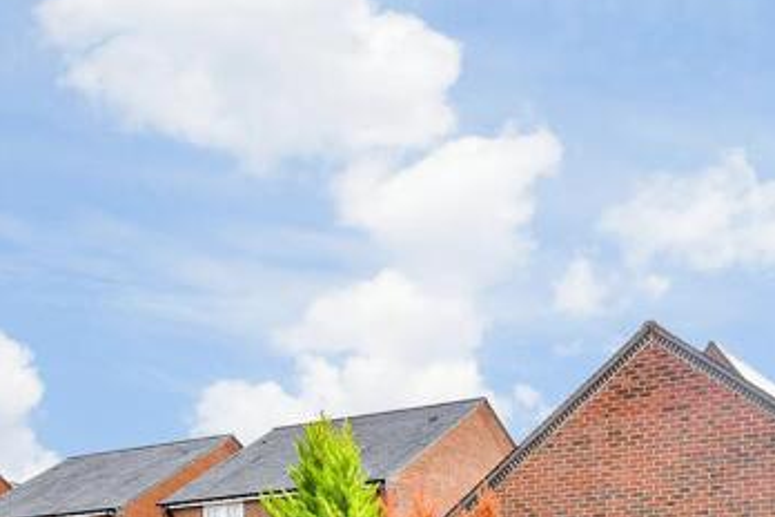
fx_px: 1076
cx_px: 708
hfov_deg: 36.9
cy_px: 690
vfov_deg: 23.5
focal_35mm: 50
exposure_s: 1/320
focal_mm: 11.5
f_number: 8
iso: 320
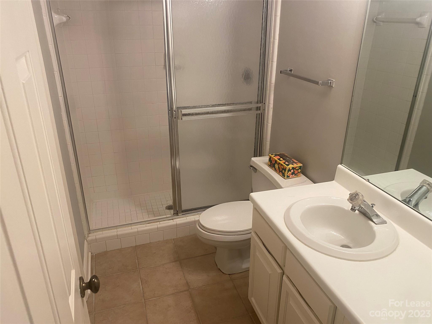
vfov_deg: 53.1
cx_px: 216
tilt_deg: -23.4
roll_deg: +0.0
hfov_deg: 67.3
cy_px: 162
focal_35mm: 26
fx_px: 324
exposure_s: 1/60
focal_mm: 4.25
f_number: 1.8
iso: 80
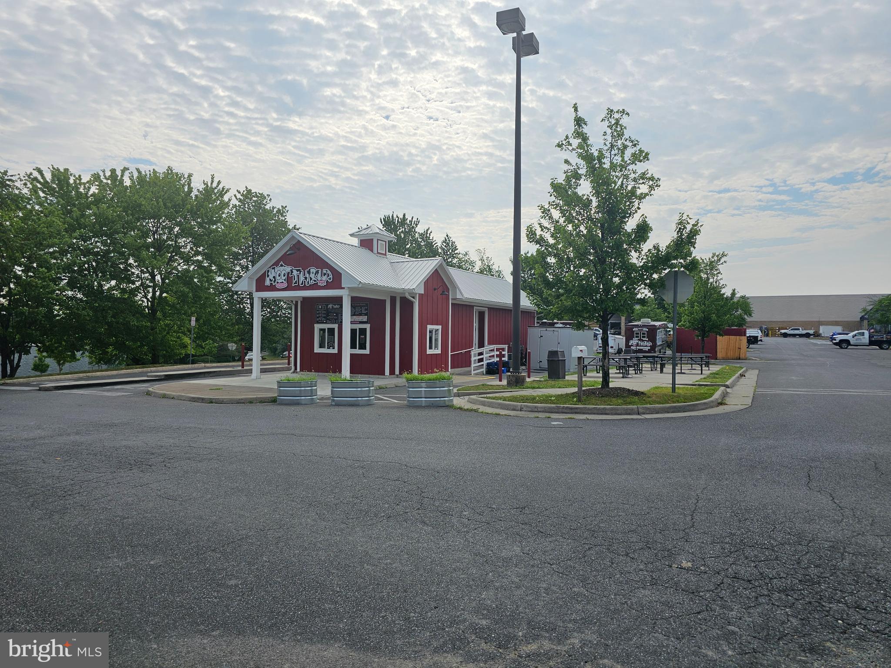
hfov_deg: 73.9
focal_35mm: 23
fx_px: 592
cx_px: 446
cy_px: 334
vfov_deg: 58.9
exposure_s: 1/1425
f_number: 1.7
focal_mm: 6.3
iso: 10
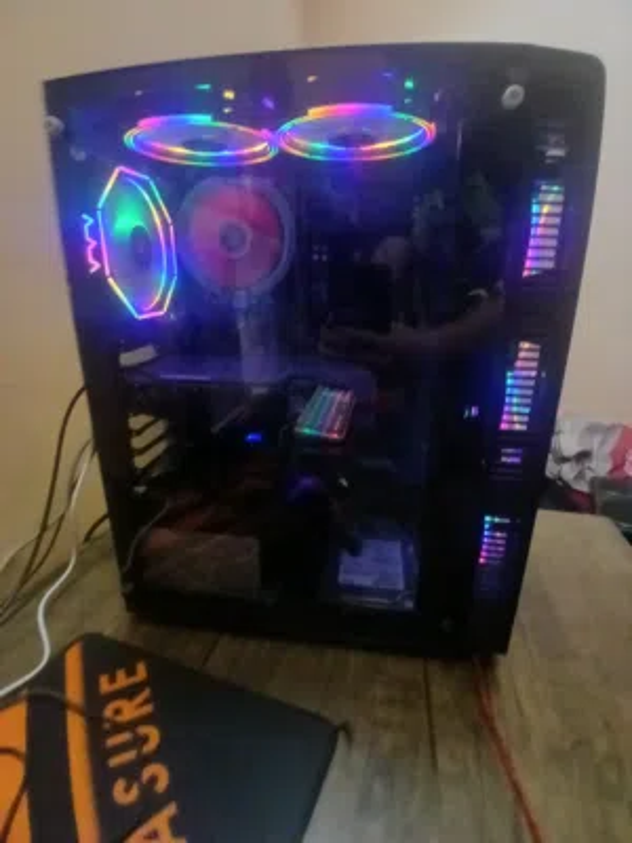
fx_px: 414
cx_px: 316
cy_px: 422
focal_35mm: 17
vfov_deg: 91.0
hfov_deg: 74.7
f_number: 2.2
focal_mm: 1.4
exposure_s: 1/11.1
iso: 1250
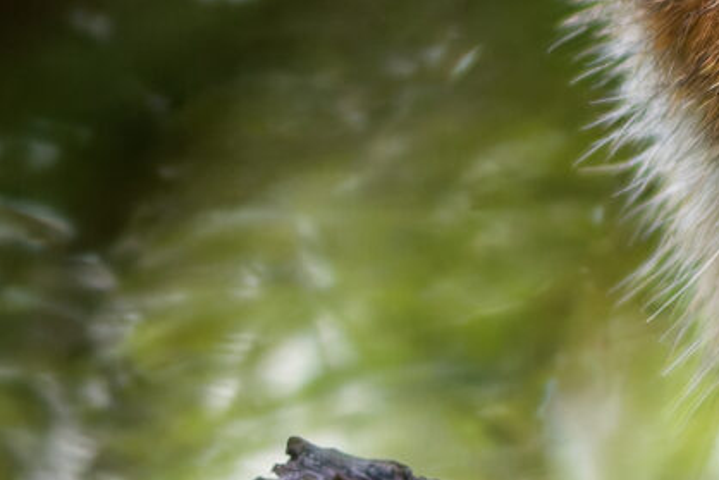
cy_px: -199
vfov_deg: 0.4
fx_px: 64269
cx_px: 1294
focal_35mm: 3217
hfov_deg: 0.6
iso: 2800
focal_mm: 350
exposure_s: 1/250
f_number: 6
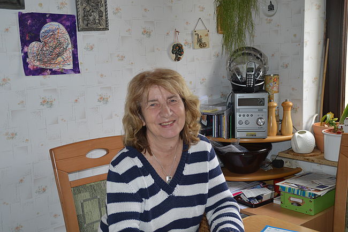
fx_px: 464
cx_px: 174
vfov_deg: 28.1
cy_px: 116
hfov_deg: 41.1
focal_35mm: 48
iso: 500
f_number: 4.2
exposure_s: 1/60
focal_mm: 32
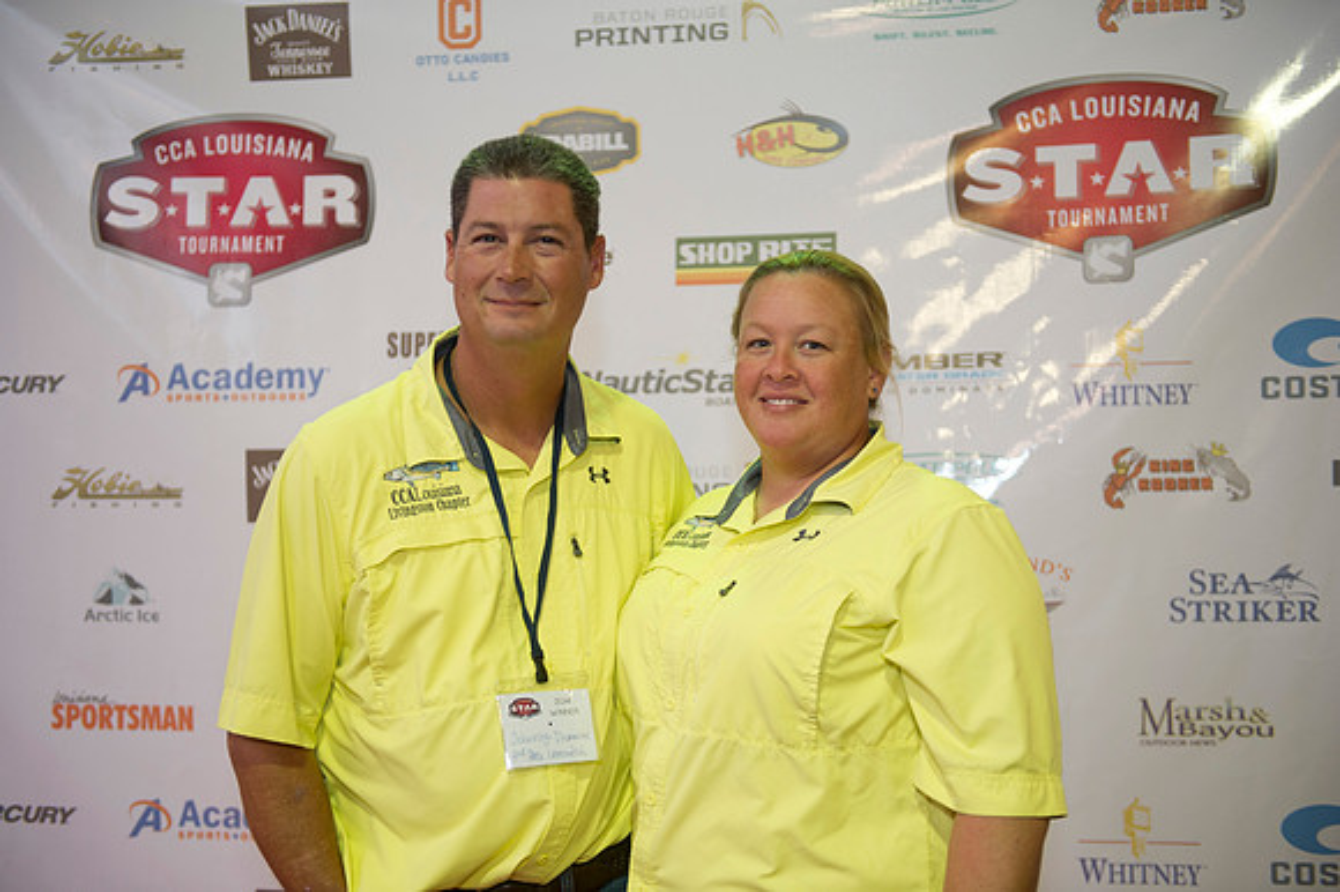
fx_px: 1786
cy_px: 446
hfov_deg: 41.1
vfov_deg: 28.0
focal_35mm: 48
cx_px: 670
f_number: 2.8
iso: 1000
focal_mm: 48
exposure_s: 1/80
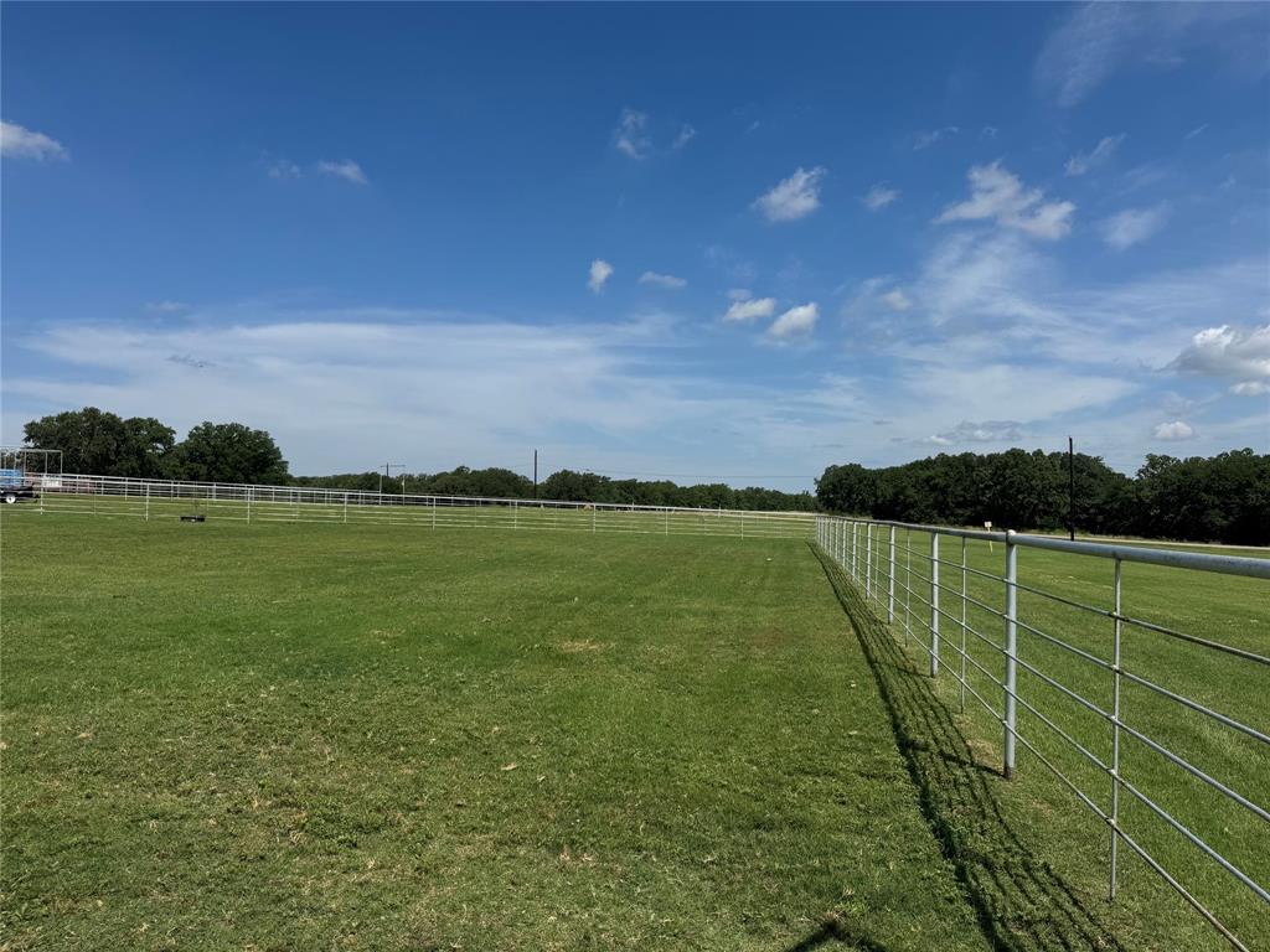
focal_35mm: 24
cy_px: 476
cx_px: 635
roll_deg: -1.1
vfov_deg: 56.8
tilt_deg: +2.0
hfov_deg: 71.6
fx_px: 881
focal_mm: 6.76
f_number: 1.78
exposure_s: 1/7937
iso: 80
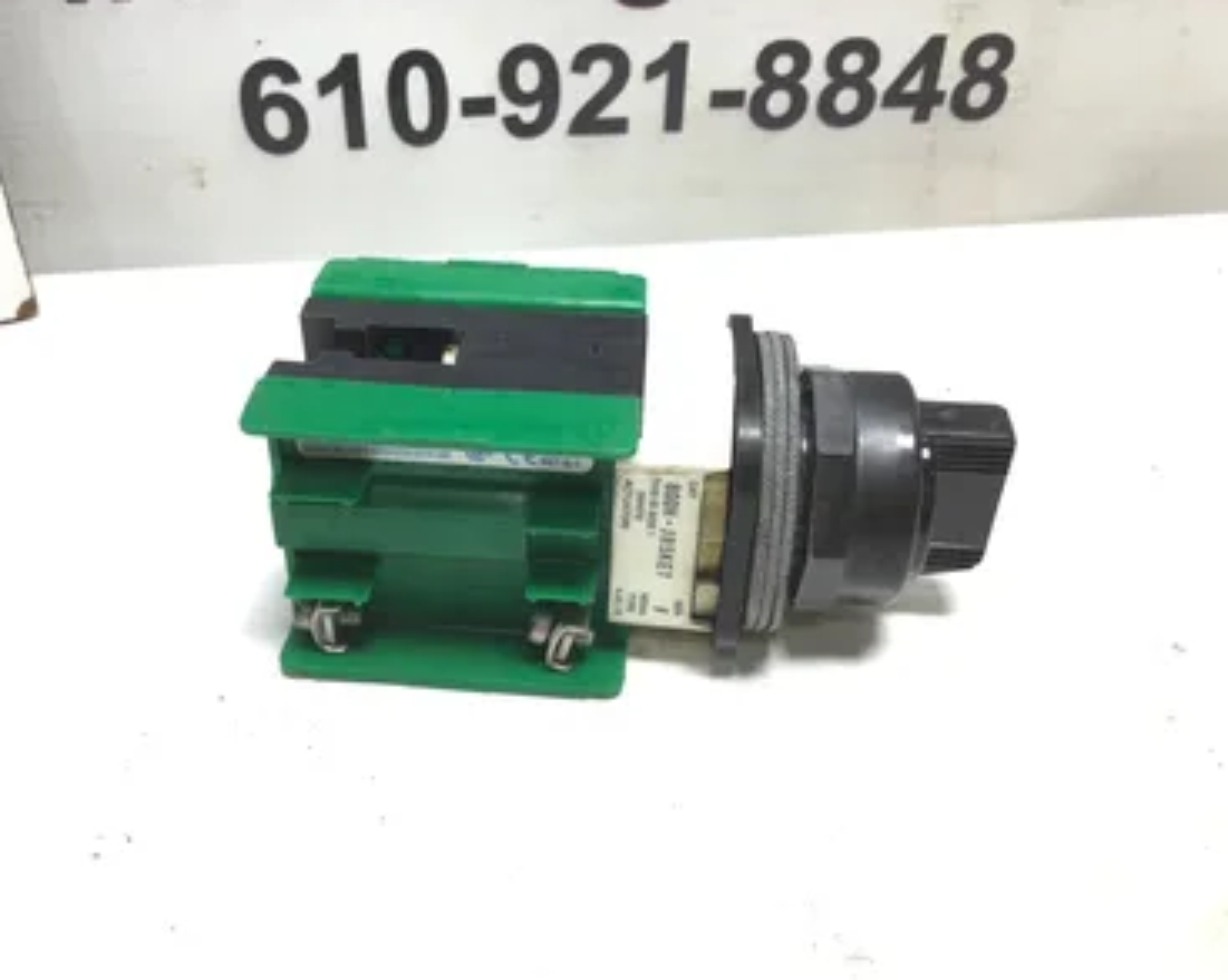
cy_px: 485
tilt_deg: -36.2
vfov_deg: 44.5
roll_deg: +1.6
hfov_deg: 54.2
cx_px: 562
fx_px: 1198
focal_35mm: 33
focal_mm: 3.3
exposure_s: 1/60
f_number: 2.4
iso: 25
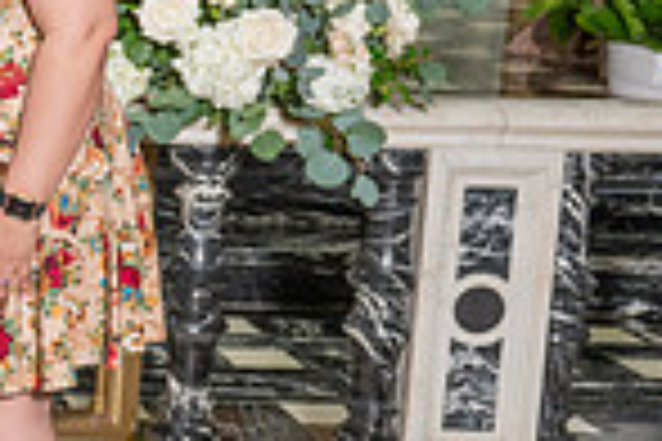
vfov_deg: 11.8
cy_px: 176
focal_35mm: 116
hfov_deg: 15.1
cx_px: -561
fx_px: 2133
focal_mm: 27
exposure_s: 1/200
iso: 800
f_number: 4
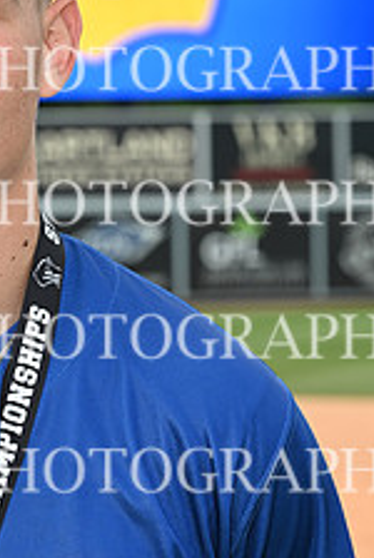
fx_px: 4054
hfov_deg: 5.3
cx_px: -56
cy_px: 404
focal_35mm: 261
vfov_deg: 7.9
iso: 160
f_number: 8
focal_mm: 101
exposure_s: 1/160
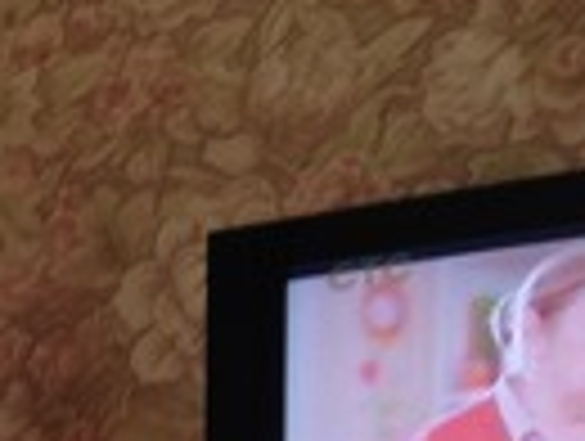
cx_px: -306
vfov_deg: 8.7
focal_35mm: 161
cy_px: 940
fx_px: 2726
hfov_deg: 11.7
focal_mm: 4.28
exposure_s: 1/20
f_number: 2.4
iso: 80
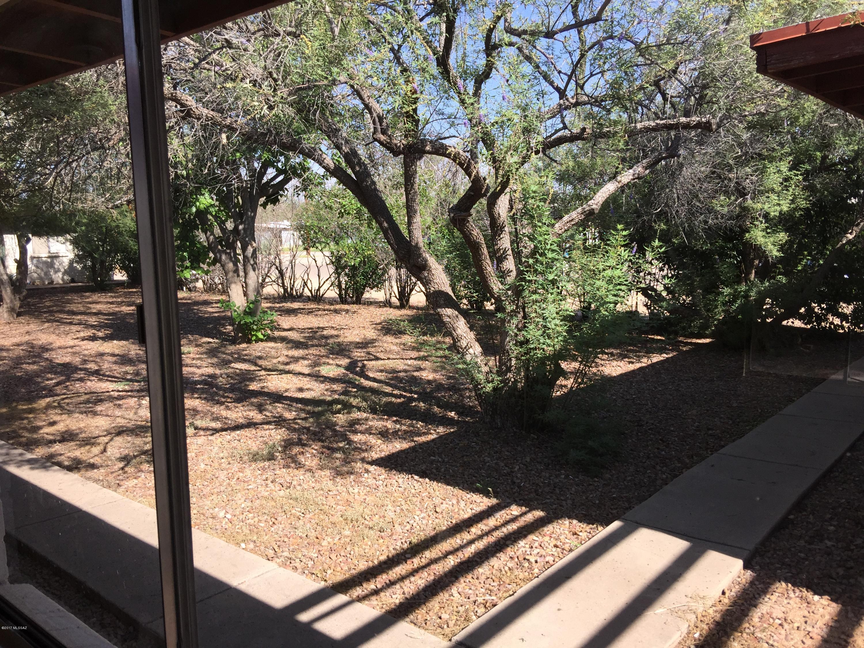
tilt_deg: -9.7
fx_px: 724
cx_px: 432
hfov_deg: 61.7
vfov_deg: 48.2
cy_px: 324
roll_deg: +0.9
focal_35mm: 29
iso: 32
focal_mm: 4.15
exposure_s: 1/824
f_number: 2.2
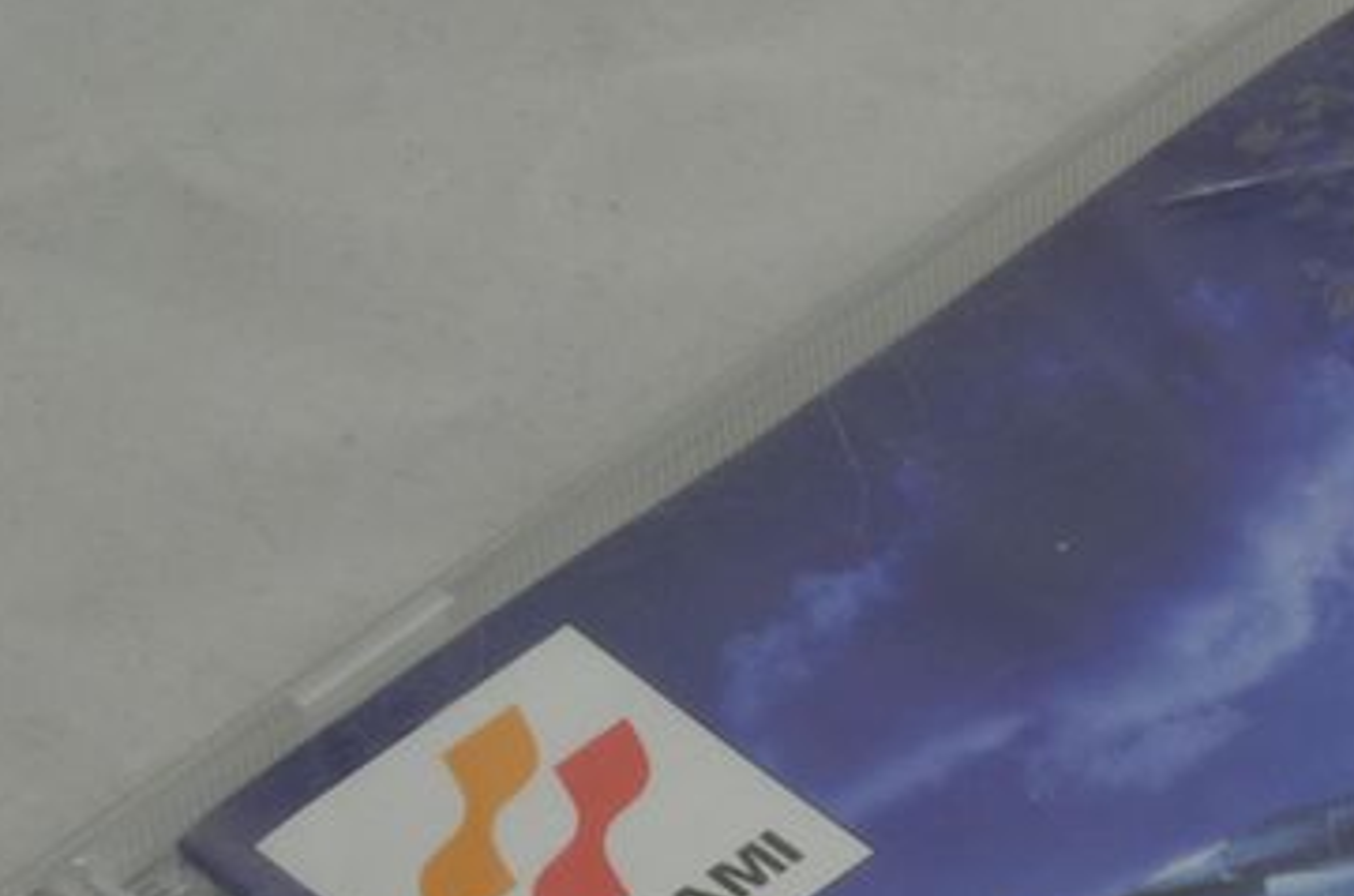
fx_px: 11221
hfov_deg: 6.7
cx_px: 2389
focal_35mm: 299
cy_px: 1142
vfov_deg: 4.6
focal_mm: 40
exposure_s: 1/3
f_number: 20
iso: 100
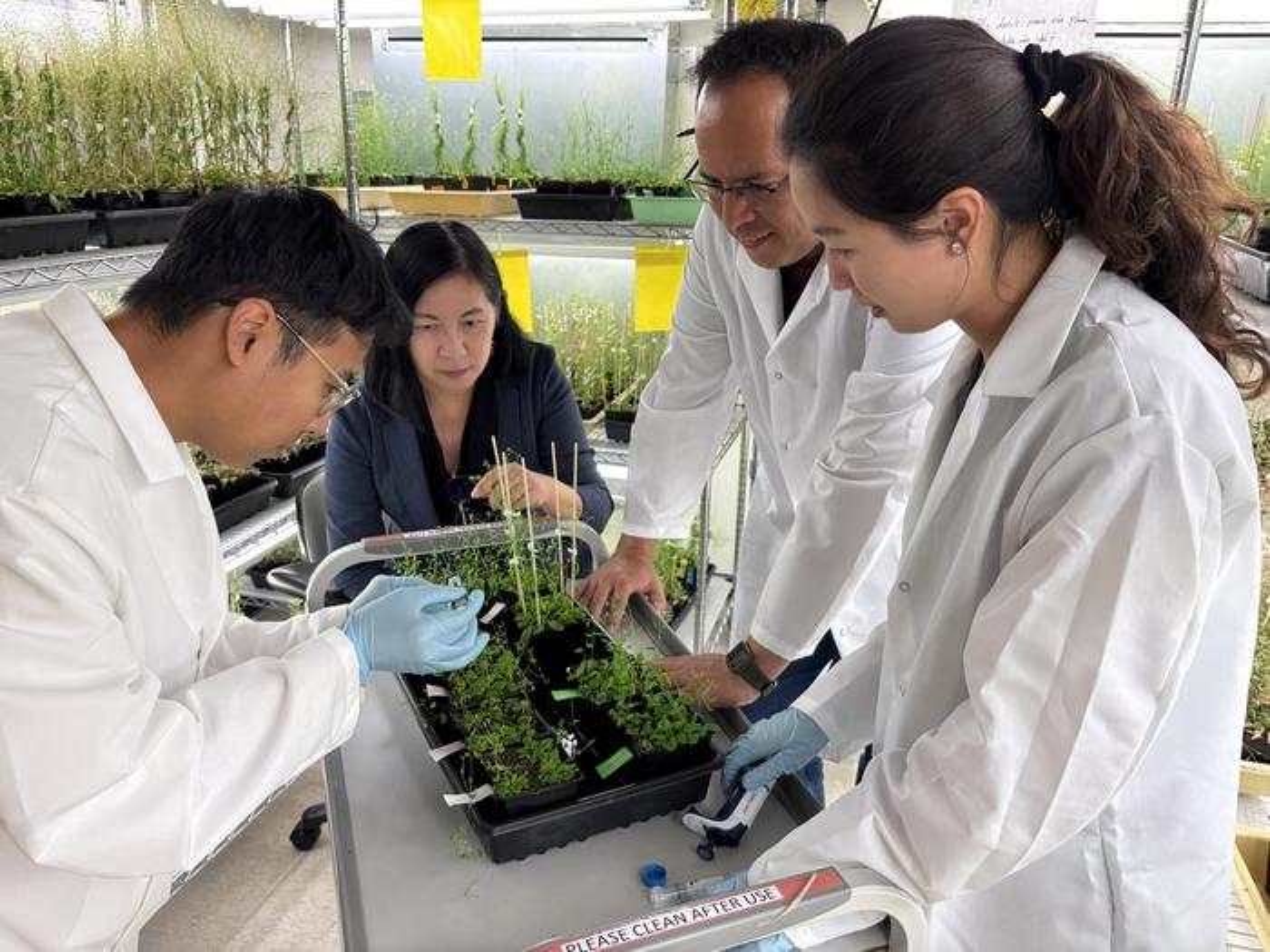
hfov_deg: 67.3
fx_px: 954
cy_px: 476
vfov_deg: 53.1
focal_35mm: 26
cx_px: 635
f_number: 1.6
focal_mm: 5.96
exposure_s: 1/206
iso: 80
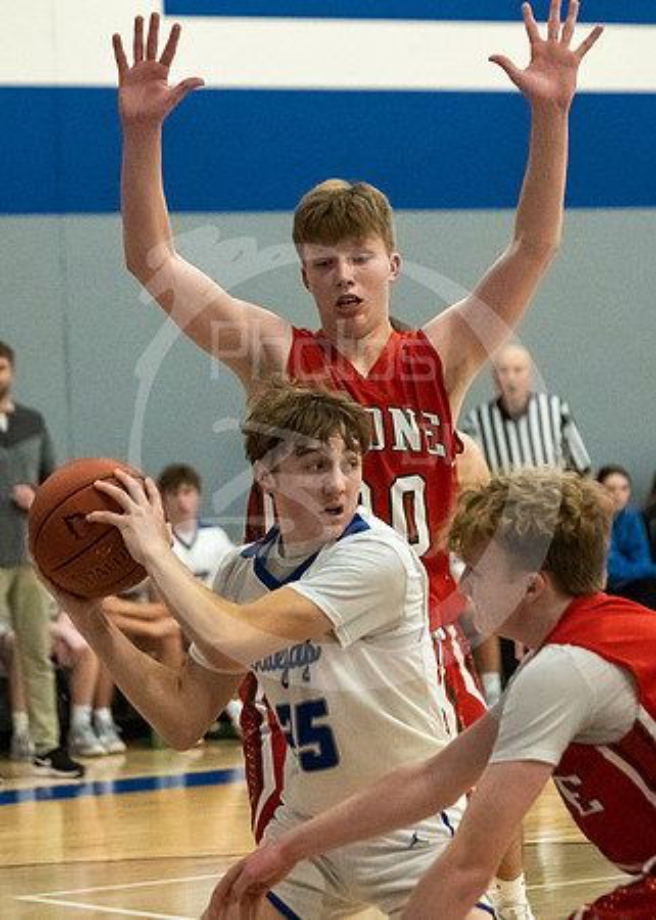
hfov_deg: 9.0
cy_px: 443
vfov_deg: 12.6
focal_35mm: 160
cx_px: 389
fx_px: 4168
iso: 3200
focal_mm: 70
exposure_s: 1/1000
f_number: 2.8
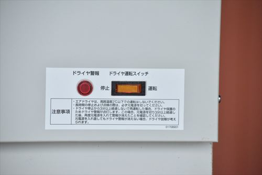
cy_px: 88
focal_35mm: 232
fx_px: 1693
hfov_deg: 8.8
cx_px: 131
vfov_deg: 5.9
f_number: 6.3
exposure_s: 1/1250
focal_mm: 155
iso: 1250
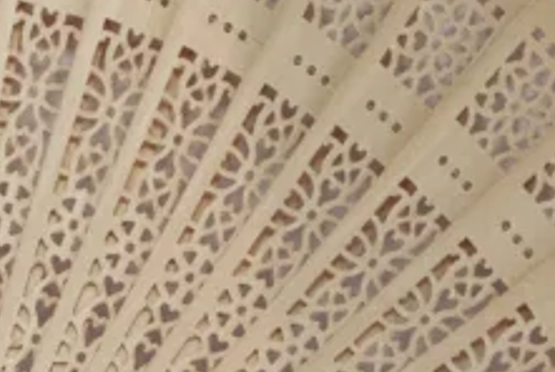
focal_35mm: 222
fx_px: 3427
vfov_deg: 6.2
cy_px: 320
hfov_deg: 9.1
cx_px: -128
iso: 250
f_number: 4.9
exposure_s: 1/25
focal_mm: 32.3
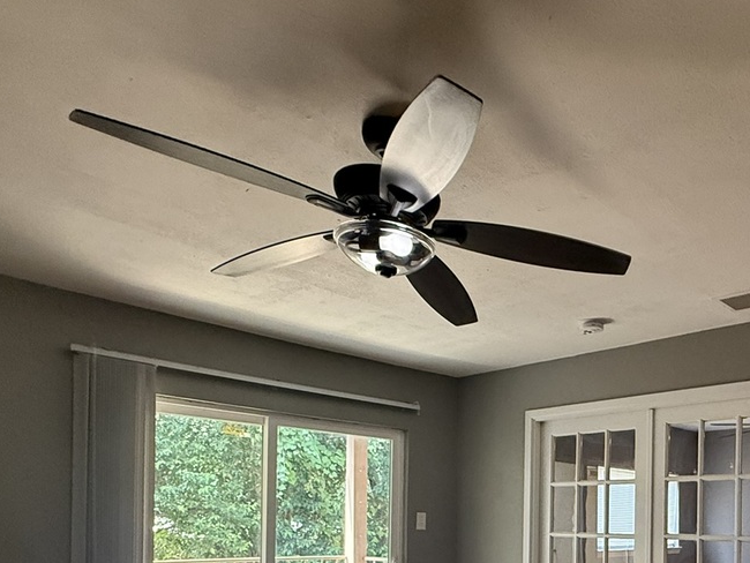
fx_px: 672
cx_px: 603
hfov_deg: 54.2
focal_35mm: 31
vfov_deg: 41.3
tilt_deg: +0.0
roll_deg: -0.9
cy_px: 523
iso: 500
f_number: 2.2
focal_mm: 2.22
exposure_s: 1/120
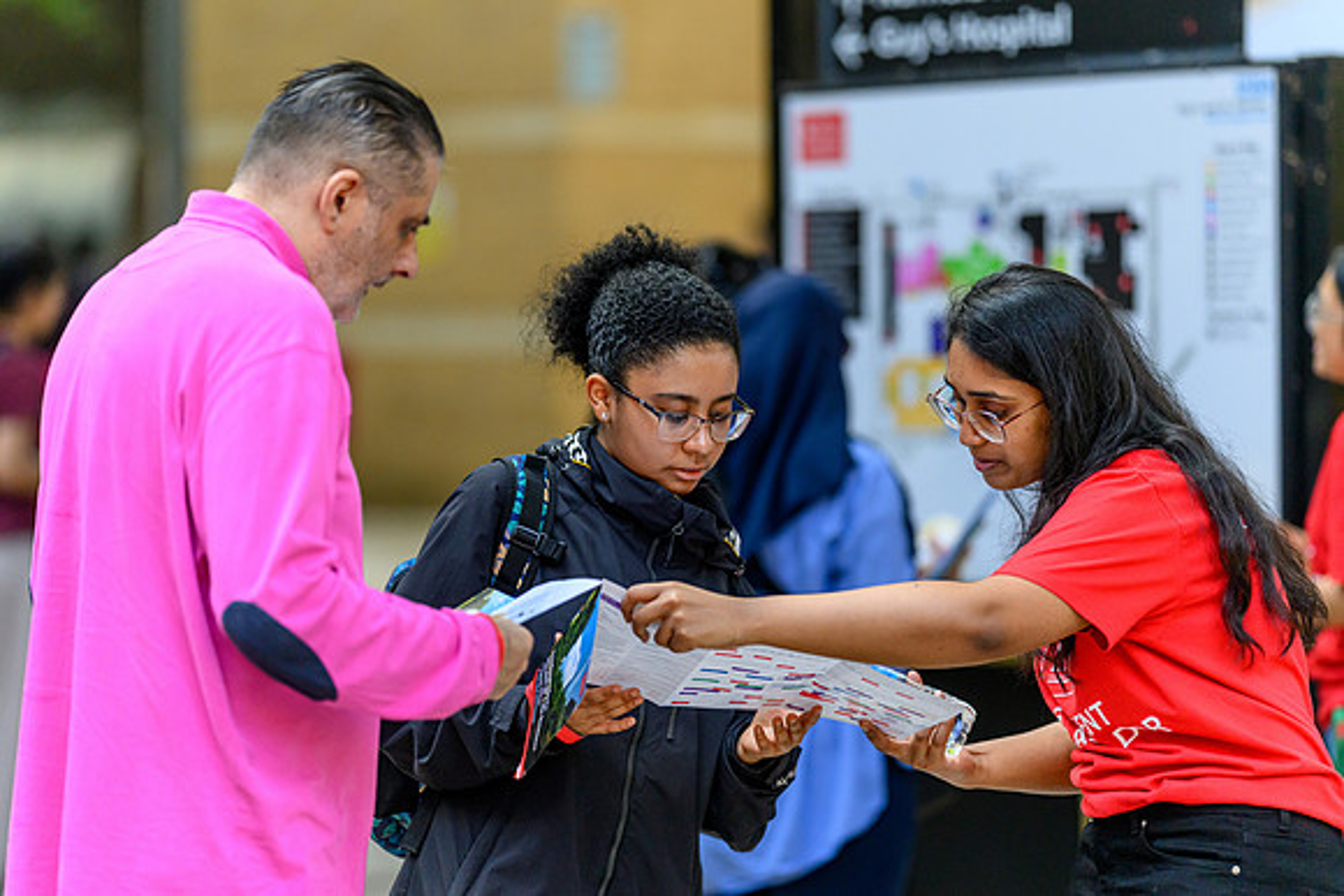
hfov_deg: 14.9
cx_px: 672
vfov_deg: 9.9
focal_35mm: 138
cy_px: 448
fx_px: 5151
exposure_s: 1/6400
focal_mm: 135
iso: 1600
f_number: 1.8
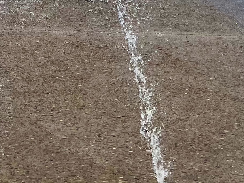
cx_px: -157
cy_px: -108
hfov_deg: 15.3
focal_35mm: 116
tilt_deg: -1.7
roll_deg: +0.3
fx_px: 818
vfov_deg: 12.1
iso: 32
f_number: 1.6
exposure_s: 1/4464
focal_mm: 4.2
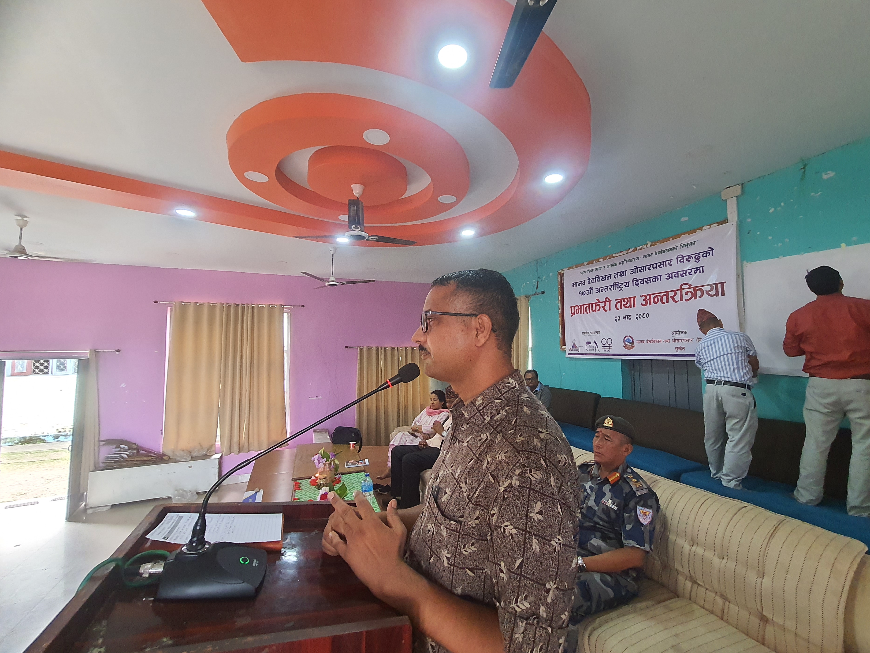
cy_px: 325
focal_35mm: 14
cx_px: 452
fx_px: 352
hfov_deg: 102.0
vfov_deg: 85.7
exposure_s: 1/50
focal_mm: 1.74
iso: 320
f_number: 2.2
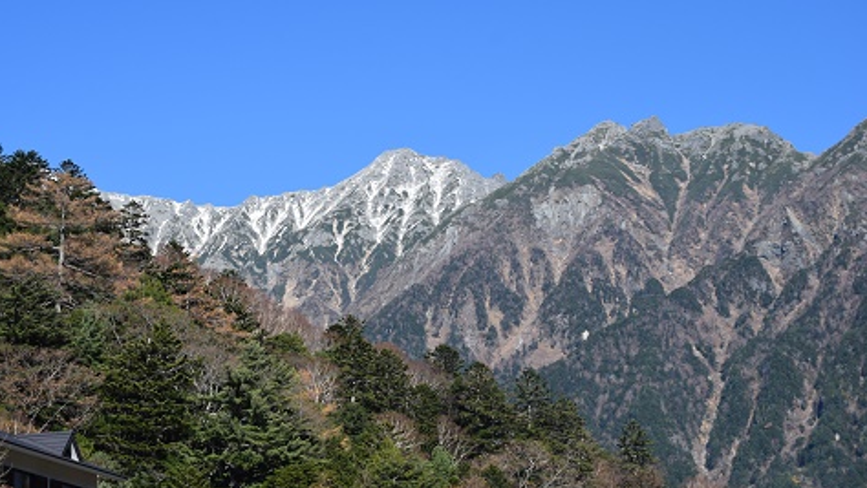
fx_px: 2013
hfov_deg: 24.3
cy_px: 272
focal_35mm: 88
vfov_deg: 13.8
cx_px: 435
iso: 200
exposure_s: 1/400
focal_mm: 55
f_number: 10
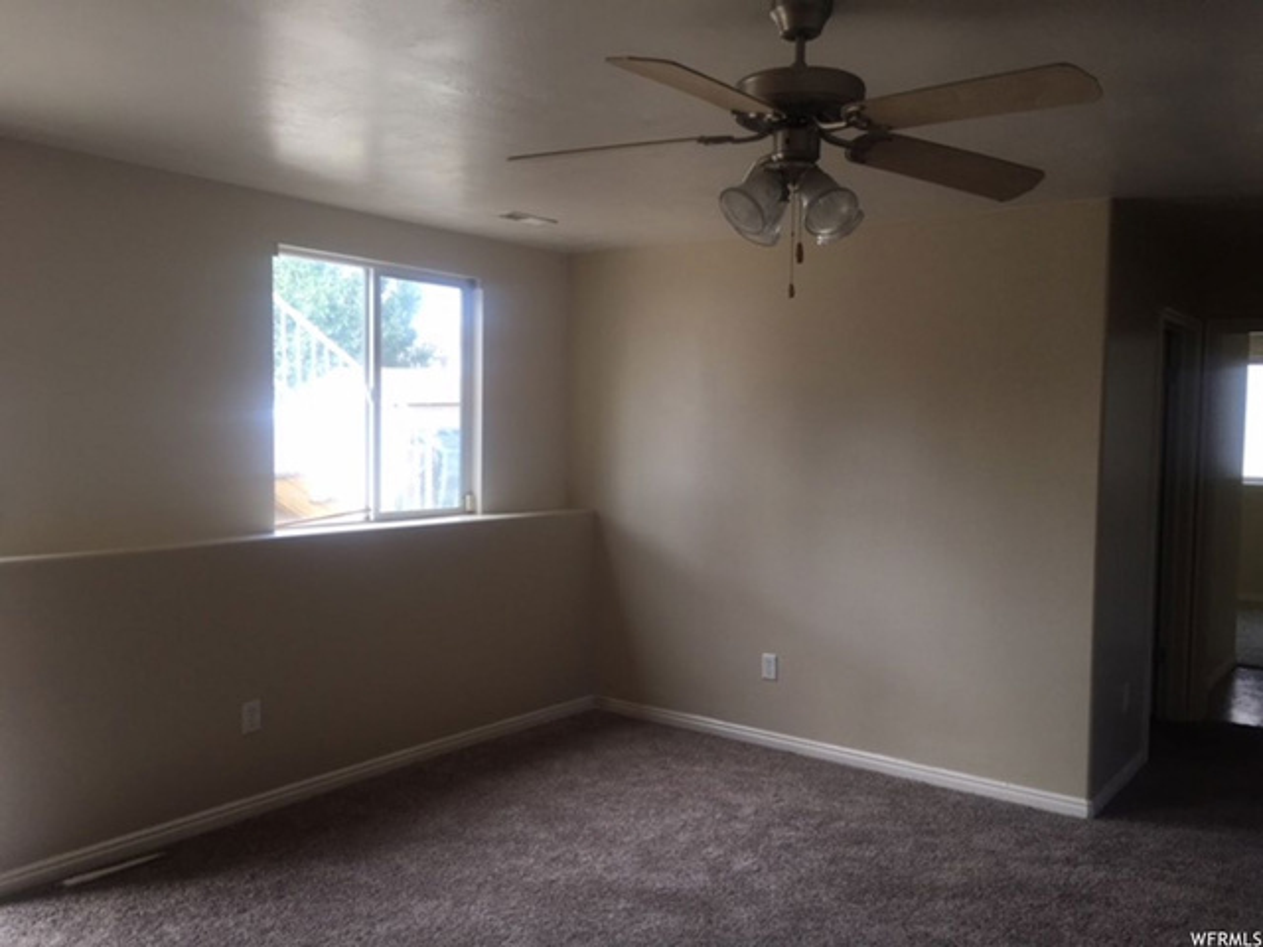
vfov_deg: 48.2
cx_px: 632
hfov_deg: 61.7
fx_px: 1058
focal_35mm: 29
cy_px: 474
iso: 32
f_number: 2.2
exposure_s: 1/60
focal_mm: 4.15
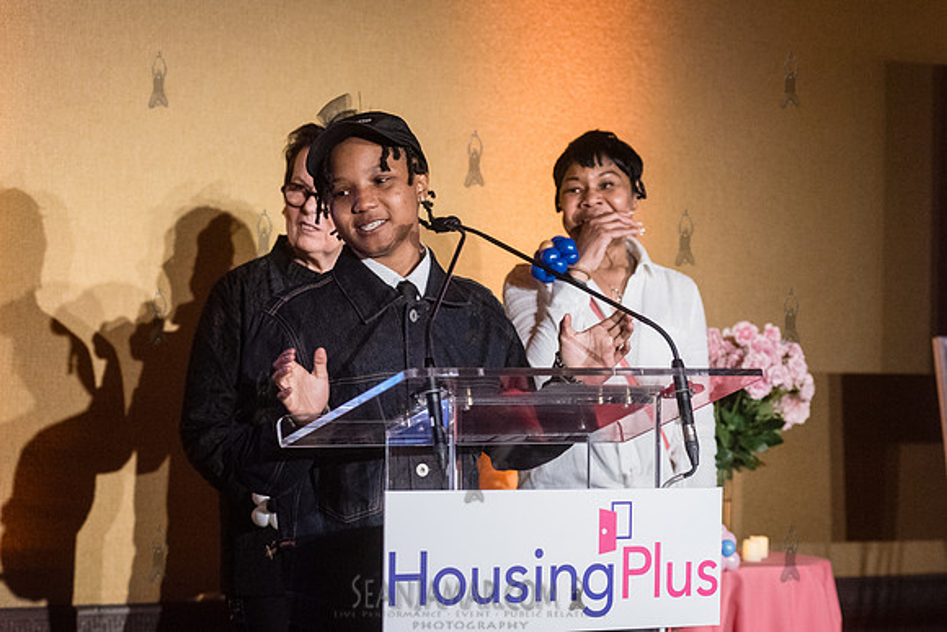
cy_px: 297
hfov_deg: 19.6
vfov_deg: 13.1
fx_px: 2745
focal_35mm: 104
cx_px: 528
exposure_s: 1/200
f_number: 4.5
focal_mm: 92
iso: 6400
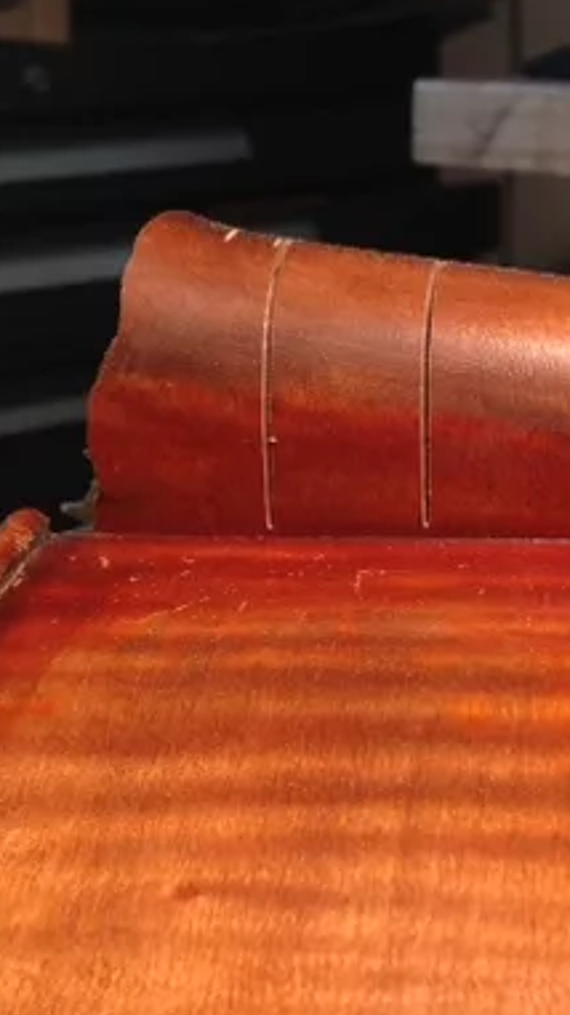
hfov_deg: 18.8
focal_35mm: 64
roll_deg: +2.2
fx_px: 1722
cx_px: 349
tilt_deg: -19.0
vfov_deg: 32.8
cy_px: 591
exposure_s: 1/40
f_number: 2.4
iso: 50
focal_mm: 4.28
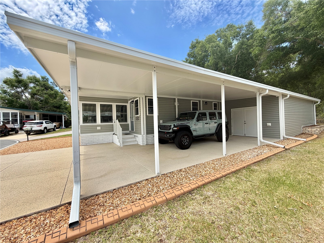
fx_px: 131
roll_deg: +3.4
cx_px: 162
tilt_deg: +0.0
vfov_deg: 85.7
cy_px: 122
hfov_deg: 102.1
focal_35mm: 14
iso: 25
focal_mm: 2.22
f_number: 2.2
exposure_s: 1/770
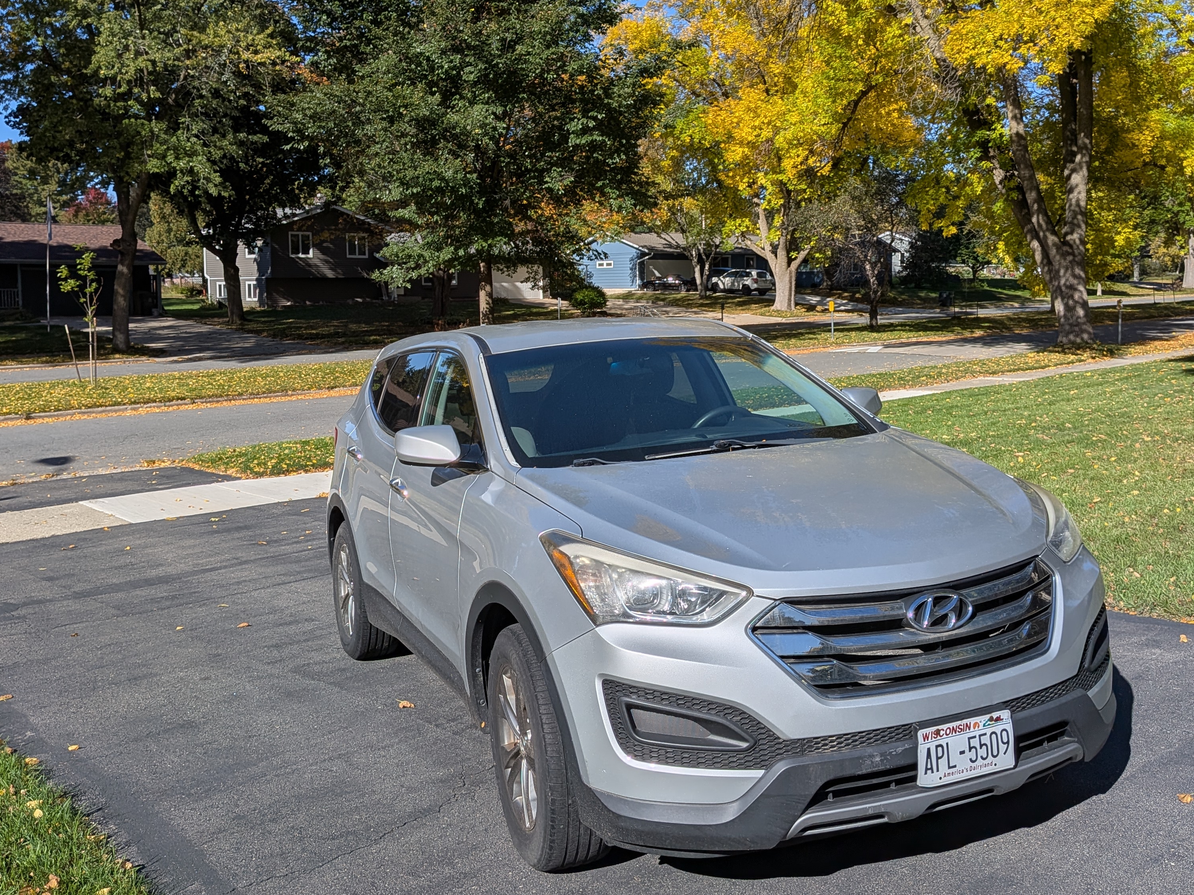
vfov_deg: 44.0
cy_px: 371
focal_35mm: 32
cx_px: 595
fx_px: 1104
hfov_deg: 56.8
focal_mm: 4.53
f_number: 1.7
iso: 28
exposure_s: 1/17544
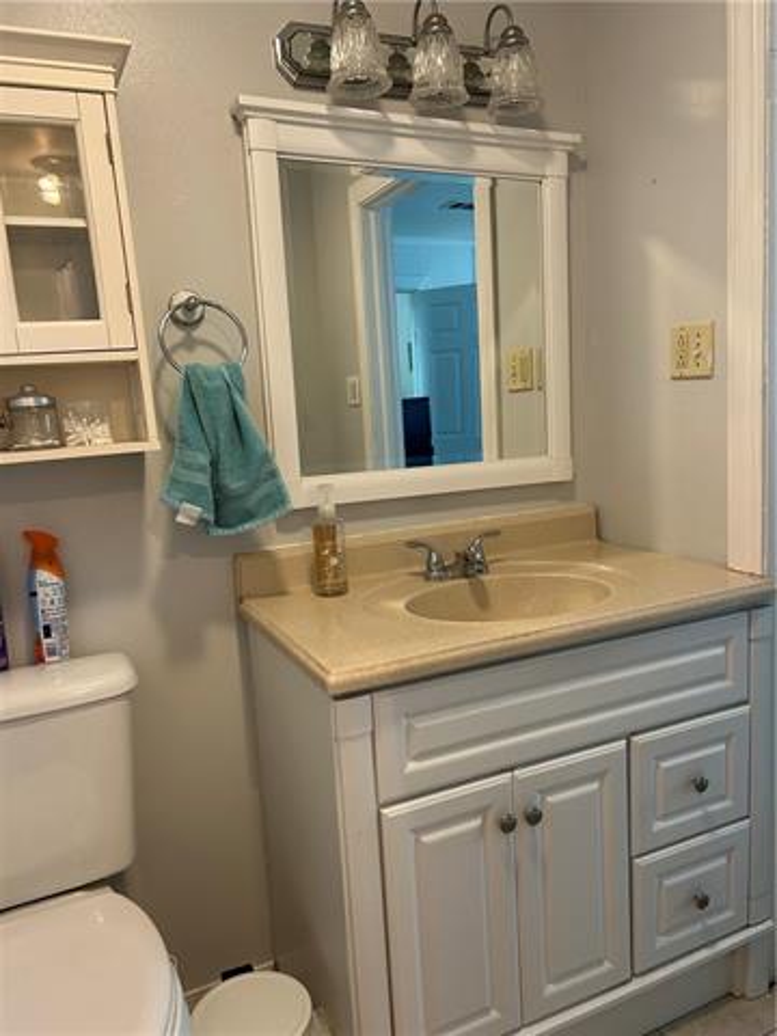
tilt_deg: -7.2
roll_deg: +3.8
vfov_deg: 67.3
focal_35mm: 26
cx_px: 388
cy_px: 518
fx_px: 778
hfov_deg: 53.1
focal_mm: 5.7
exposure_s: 1/60
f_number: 1.5
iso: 160
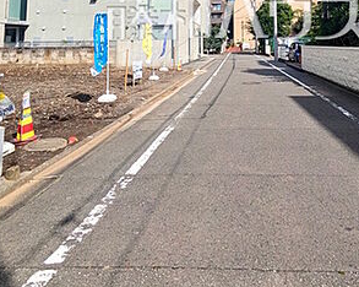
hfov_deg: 61.0
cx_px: 235
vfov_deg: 45.5
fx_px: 297
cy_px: 17
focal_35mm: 28
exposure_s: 1/1852
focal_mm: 1.83
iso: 49
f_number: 2.2
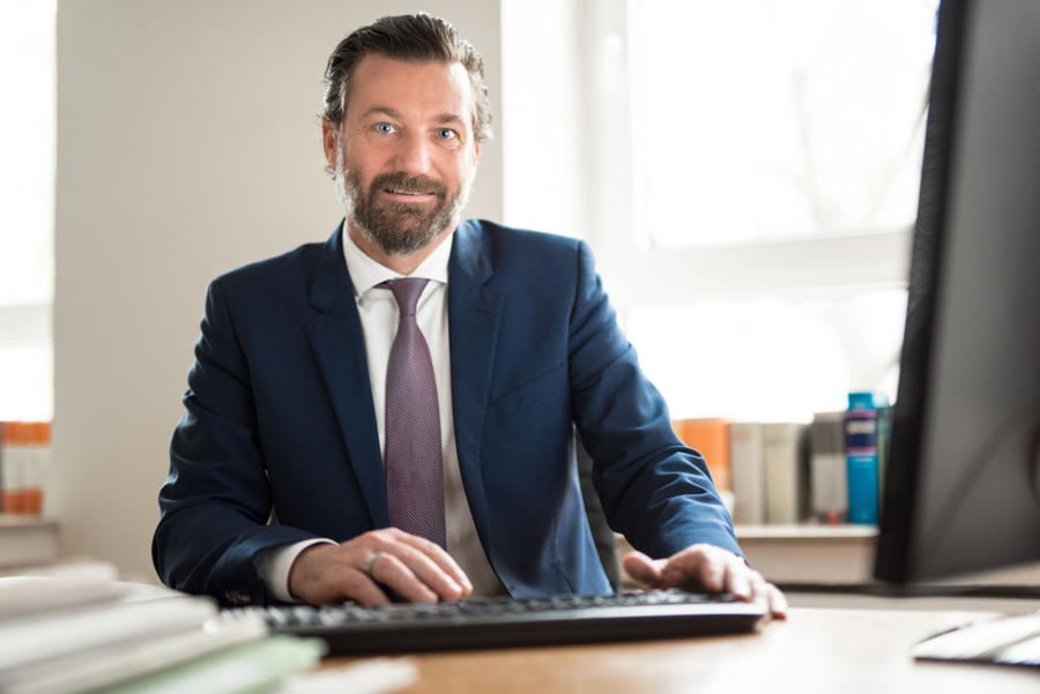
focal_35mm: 50
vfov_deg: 27.0
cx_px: 520
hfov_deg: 39.6
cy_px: 347
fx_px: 1445
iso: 400
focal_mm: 50
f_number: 1.4
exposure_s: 1/125
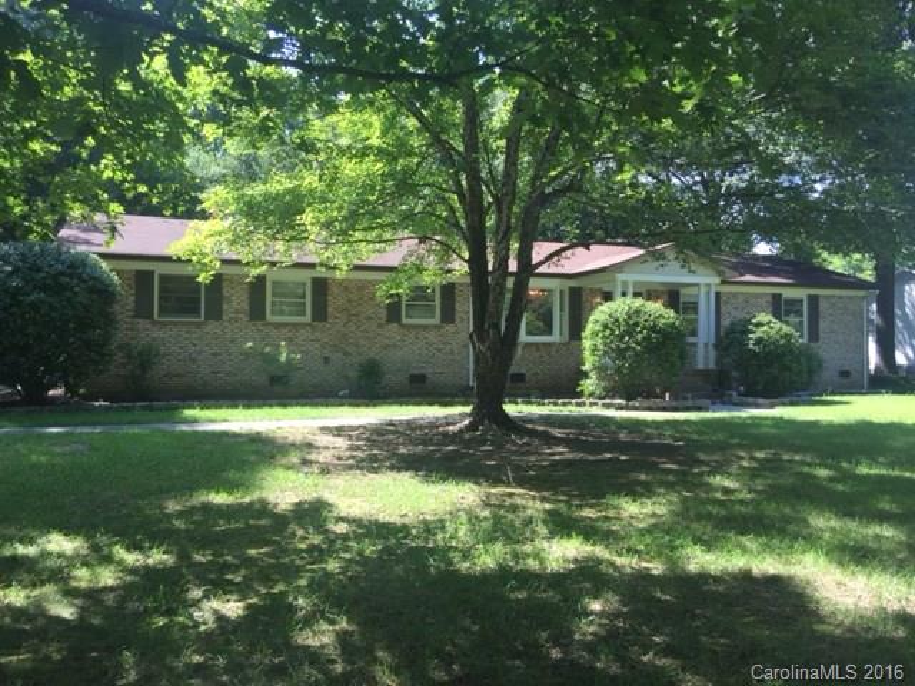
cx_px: 458
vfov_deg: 48.2
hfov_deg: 61.7
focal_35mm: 29
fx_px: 767
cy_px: 343
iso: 32
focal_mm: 4.15
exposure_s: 1/258
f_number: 2.2
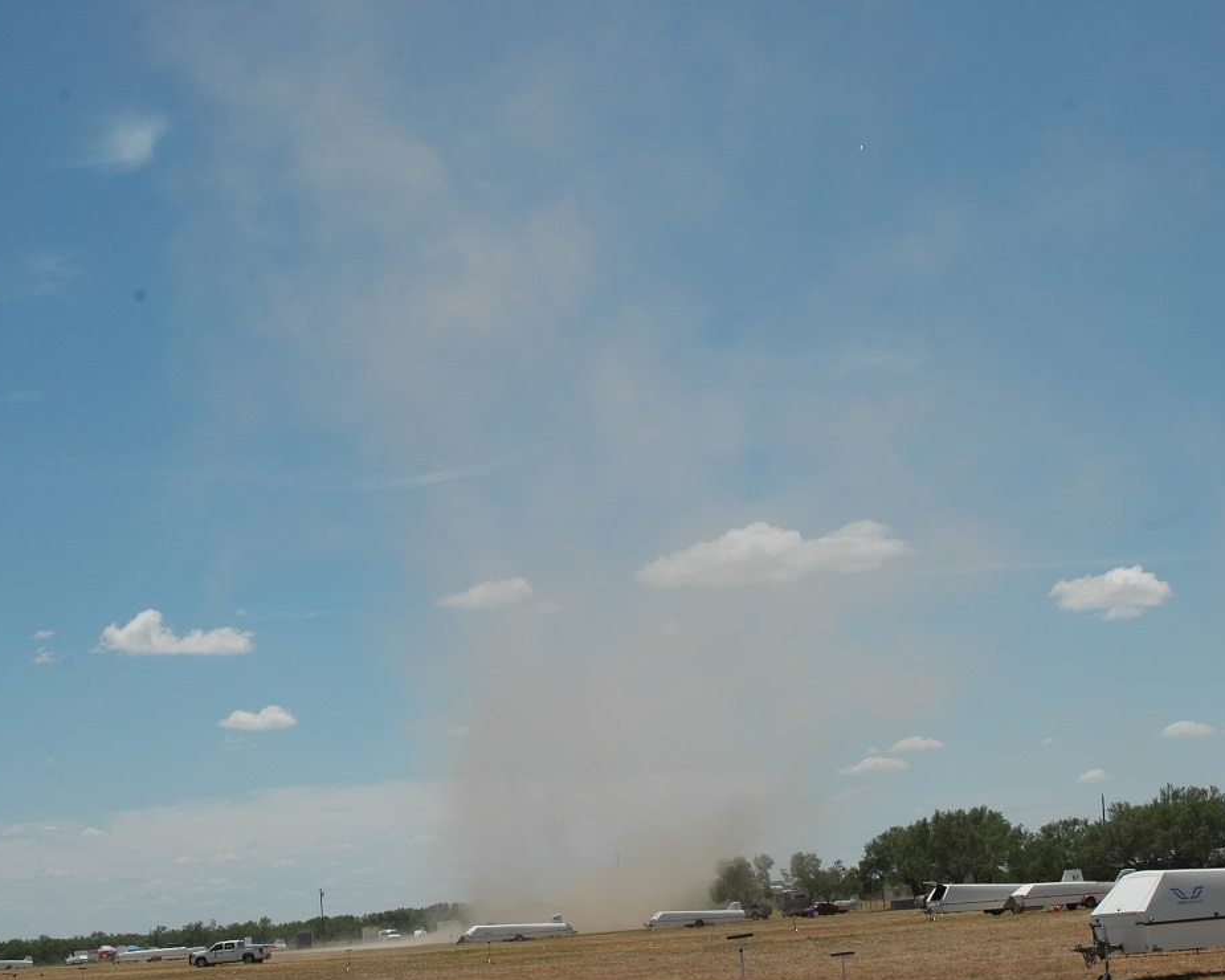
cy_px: 491
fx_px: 2160
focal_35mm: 60
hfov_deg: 31.7
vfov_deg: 25.6
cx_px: 660
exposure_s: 1/500
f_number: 11
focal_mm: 35
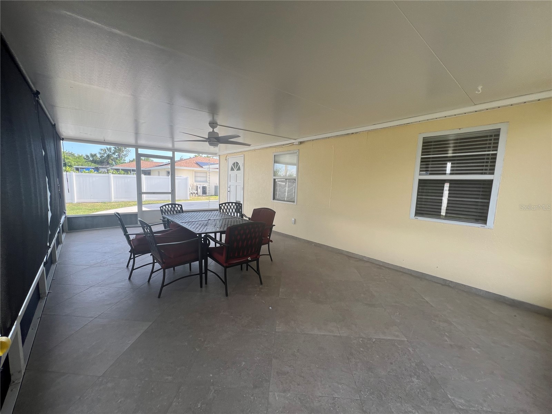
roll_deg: -1.9
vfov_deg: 89.9
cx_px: 276
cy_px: 207
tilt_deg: -5.0
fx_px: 207
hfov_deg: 106.2
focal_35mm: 13
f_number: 1.8
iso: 32
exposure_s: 1/142
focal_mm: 1.57
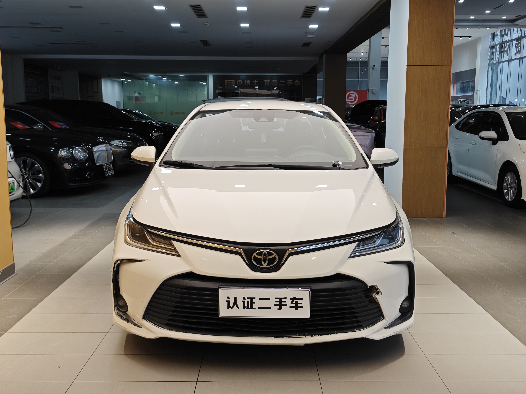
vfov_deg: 40.7
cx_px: 263
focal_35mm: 35
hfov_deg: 52.6
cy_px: 197
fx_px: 532
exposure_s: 1/100
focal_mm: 8.7
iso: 80
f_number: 1.9
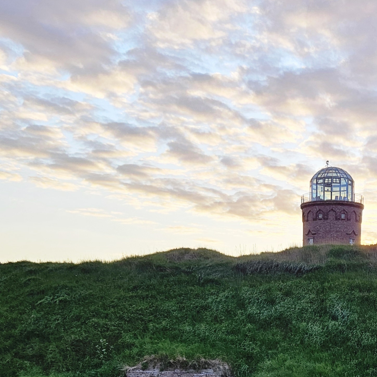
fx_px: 690
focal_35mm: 56
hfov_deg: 29.5
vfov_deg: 28.9
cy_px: 361
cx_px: 328
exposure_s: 1/371
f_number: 1.8
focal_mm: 5.4
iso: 50
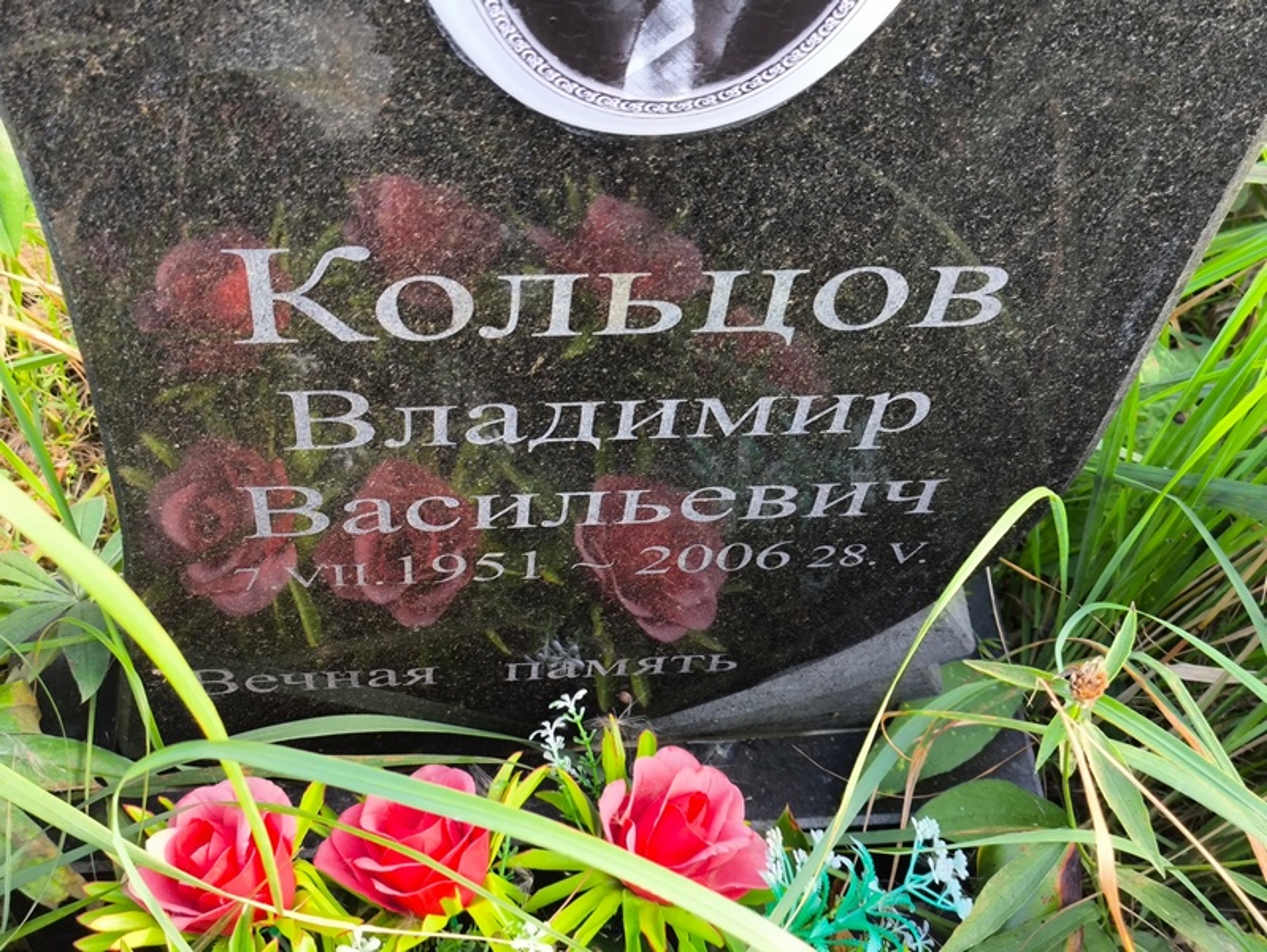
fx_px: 1831
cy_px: 476
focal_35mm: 50
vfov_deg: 29.1
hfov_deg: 38.2
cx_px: 634
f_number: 1.7
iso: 80
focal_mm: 4.71
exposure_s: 1/120
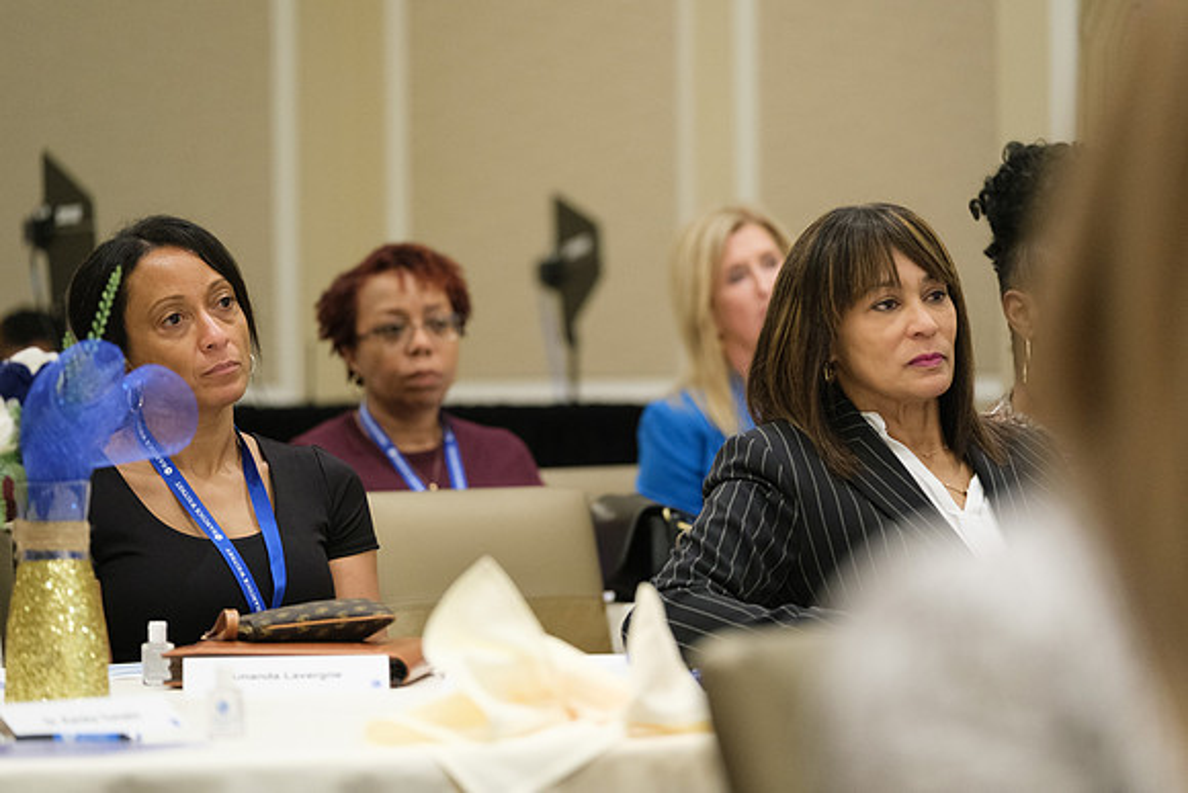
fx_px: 7083
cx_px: 594
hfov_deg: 9.6
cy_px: 396
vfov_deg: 6.4
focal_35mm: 215
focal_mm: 140
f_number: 2.8
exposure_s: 1/160
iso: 3200
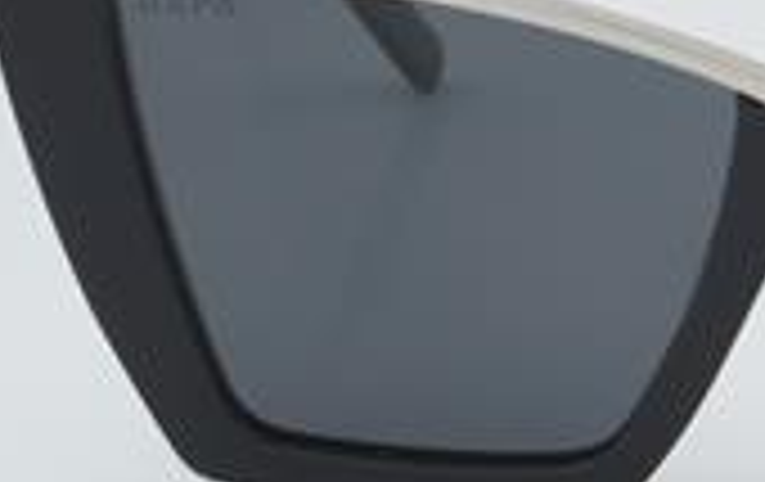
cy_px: 225
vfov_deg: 6.7
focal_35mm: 197
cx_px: 846
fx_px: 4119
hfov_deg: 10.5
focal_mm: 55
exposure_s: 1/3
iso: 100
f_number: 32
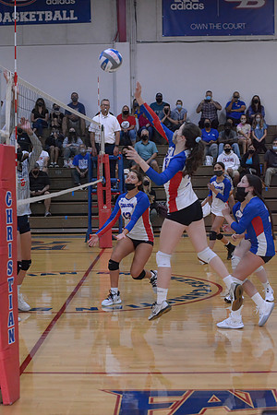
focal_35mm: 75
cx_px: 138
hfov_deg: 18.2
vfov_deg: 27.0
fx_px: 866
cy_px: 208
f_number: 3.5
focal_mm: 50
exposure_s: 1/640
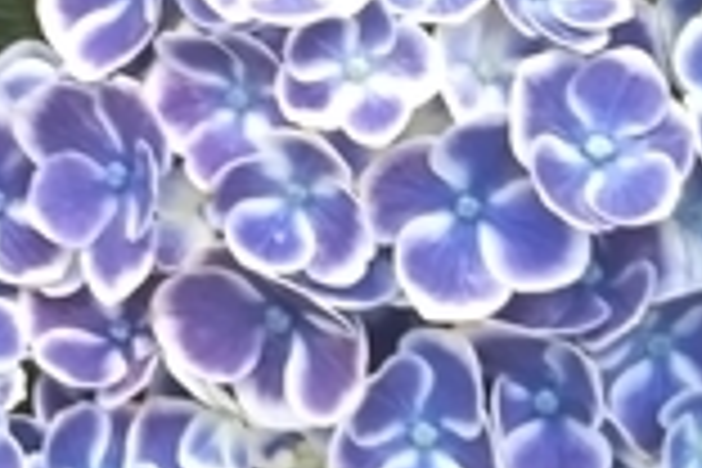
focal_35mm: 100
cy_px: 32
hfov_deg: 20.3
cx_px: 191
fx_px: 1950
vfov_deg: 13.5
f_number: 2.2
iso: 250
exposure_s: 1/30
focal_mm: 4
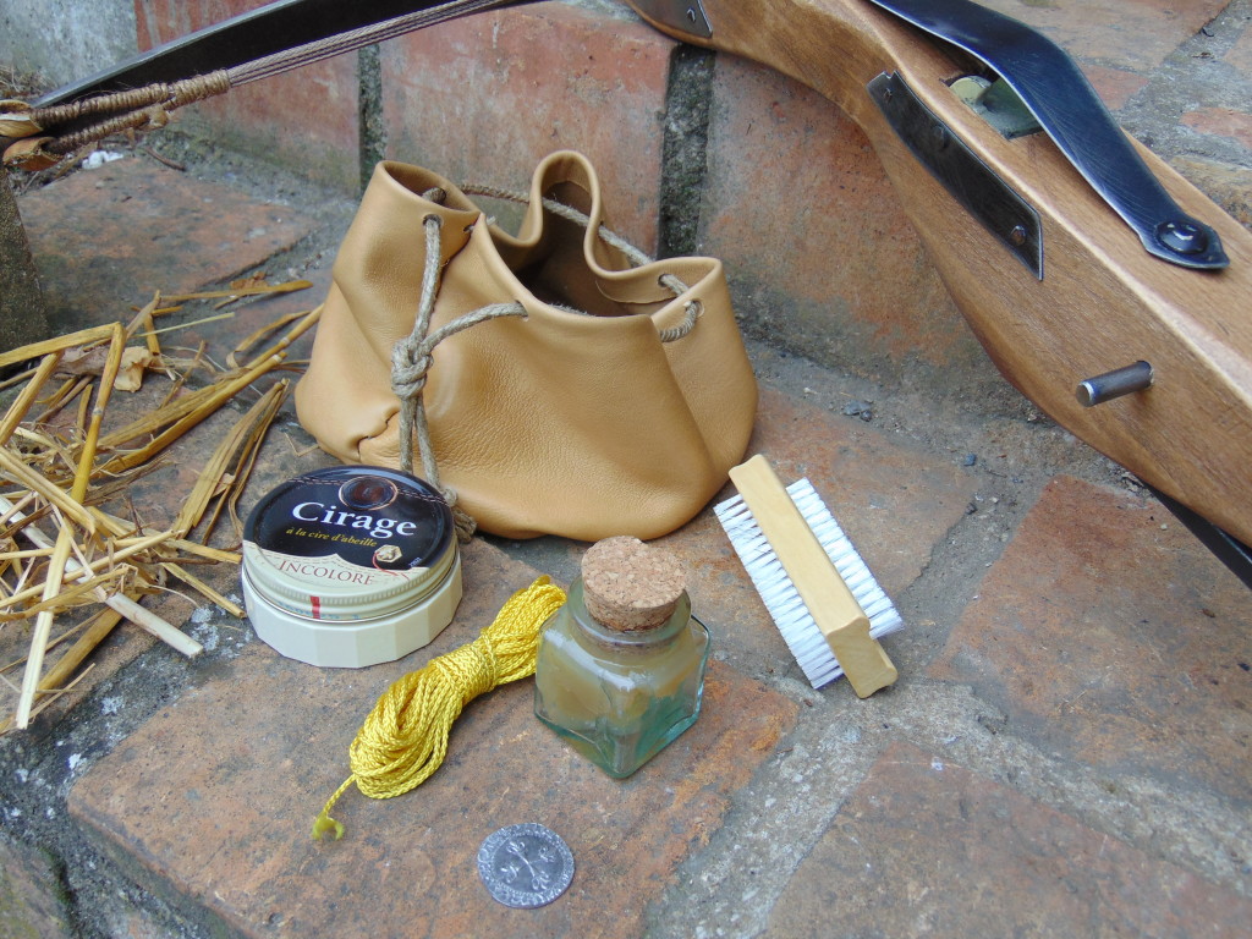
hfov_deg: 47.9
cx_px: 626
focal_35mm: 39
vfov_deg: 36.8
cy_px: 470
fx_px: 1411
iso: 80
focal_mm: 6.9
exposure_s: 1/80
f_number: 3.3
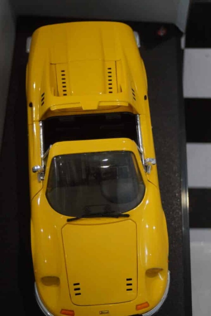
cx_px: 106
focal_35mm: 52
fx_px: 462
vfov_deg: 37.9
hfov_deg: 25.8
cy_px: 158
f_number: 4
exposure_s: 1/160
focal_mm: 35
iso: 2000
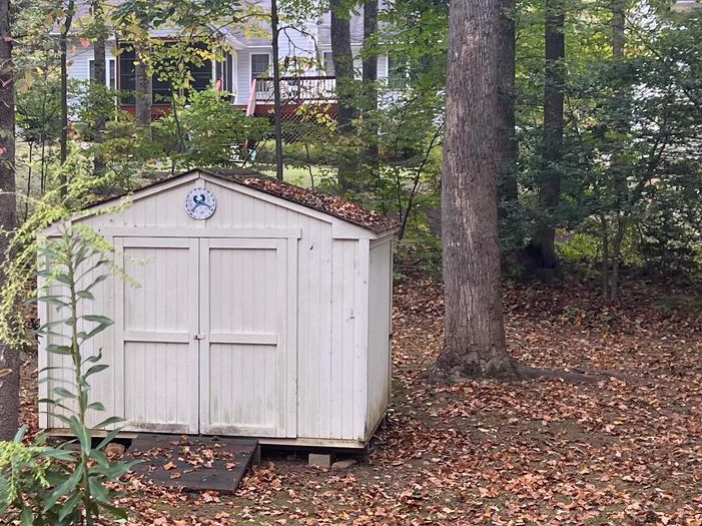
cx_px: 195
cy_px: 264
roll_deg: -0.1
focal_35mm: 76
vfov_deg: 19.4
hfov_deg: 25.4
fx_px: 1540
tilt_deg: -2.8
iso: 80
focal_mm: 5.7
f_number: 1.5
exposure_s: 1/121
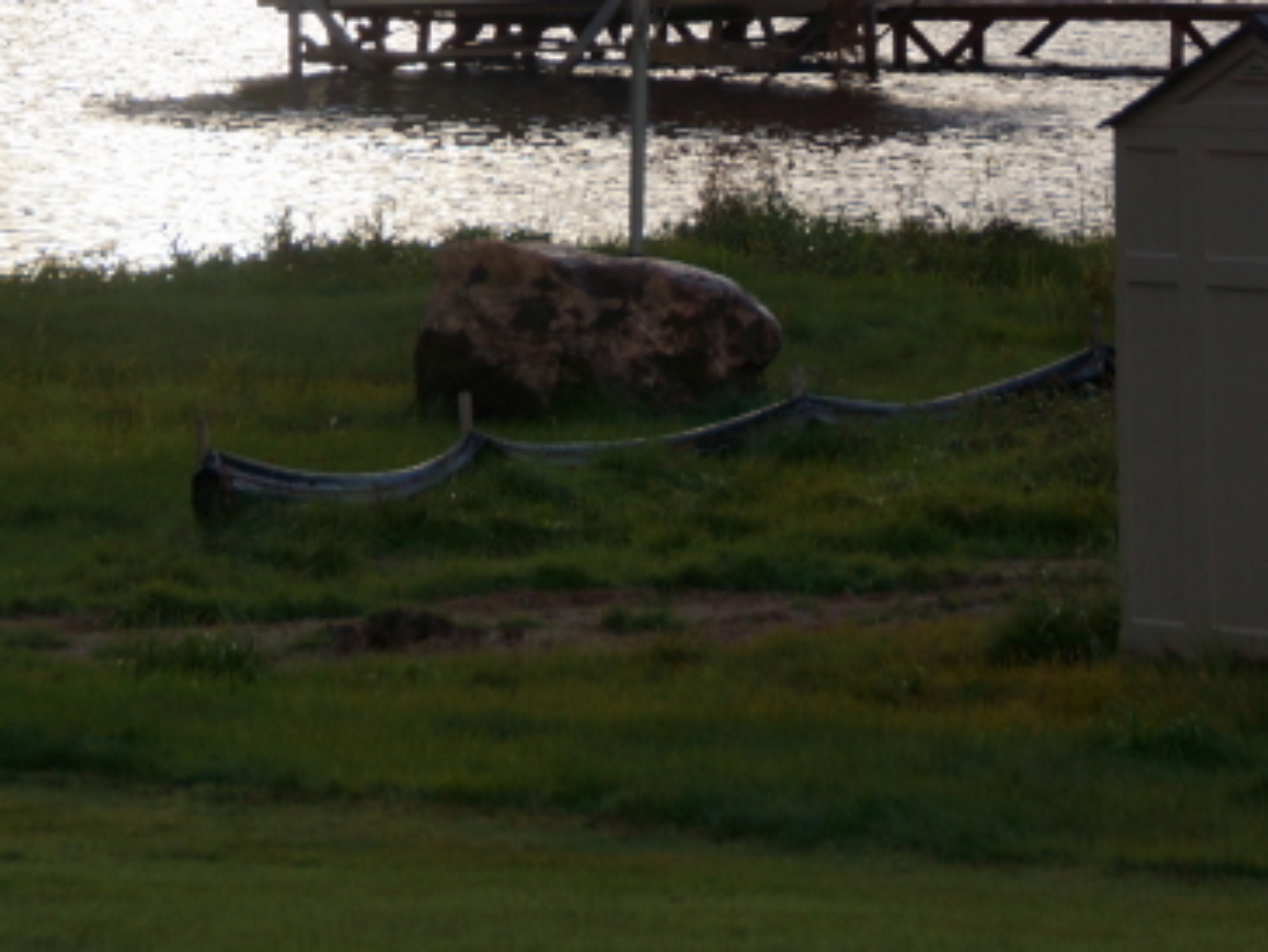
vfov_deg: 3.8
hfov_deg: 5.0
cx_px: 405
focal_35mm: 395
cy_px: -191
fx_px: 14474
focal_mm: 100
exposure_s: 1/250
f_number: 6.3
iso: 100
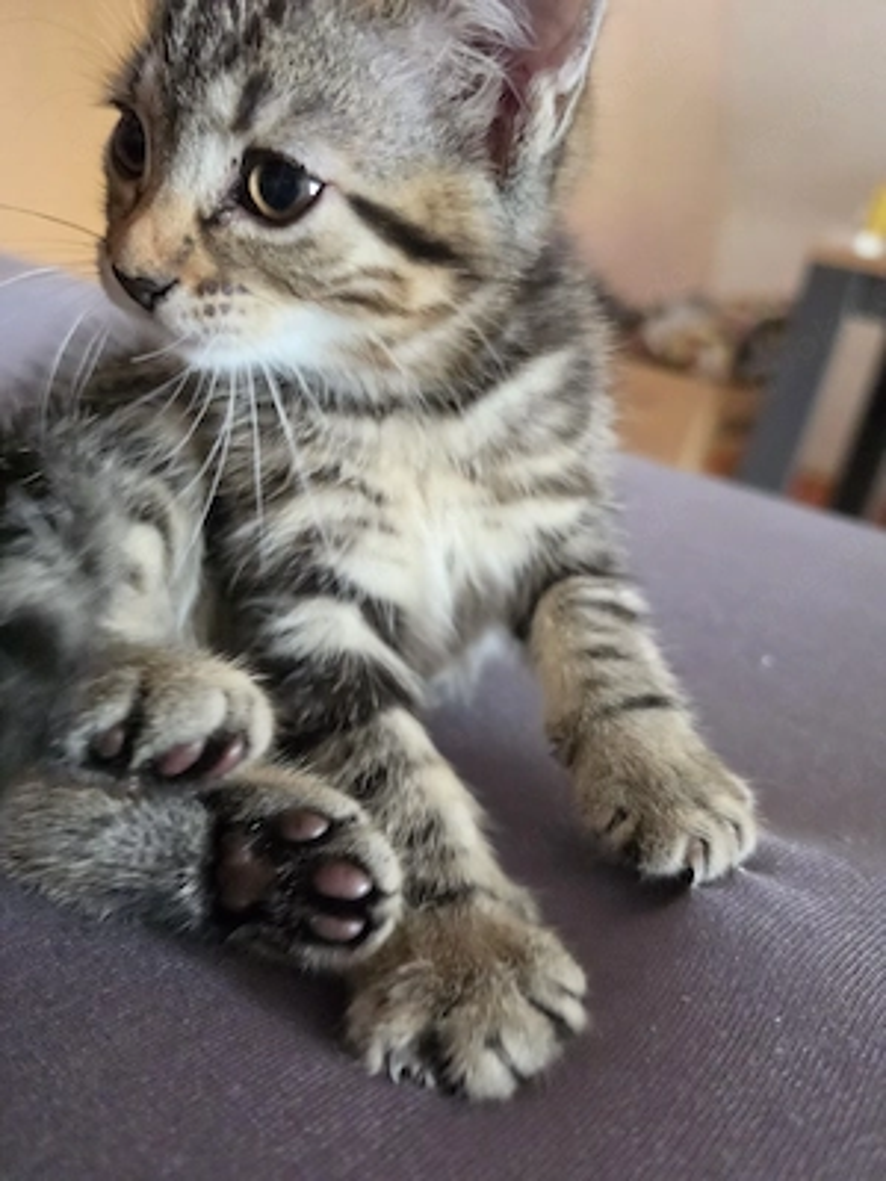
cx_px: 443
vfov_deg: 73.9
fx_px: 785
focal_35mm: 23
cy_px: 590
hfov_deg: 58.9
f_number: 1.4
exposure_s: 1/101
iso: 1250
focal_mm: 6.5
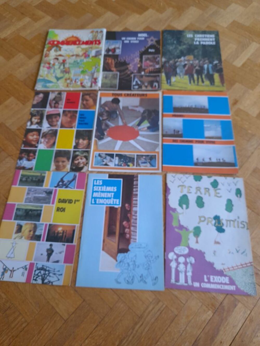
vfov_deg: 69.4
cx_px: 130
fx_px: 250
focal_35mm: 25
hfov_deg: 54.9
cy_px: 173
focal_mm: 4.6
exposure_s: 1/50
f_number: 2
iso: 64
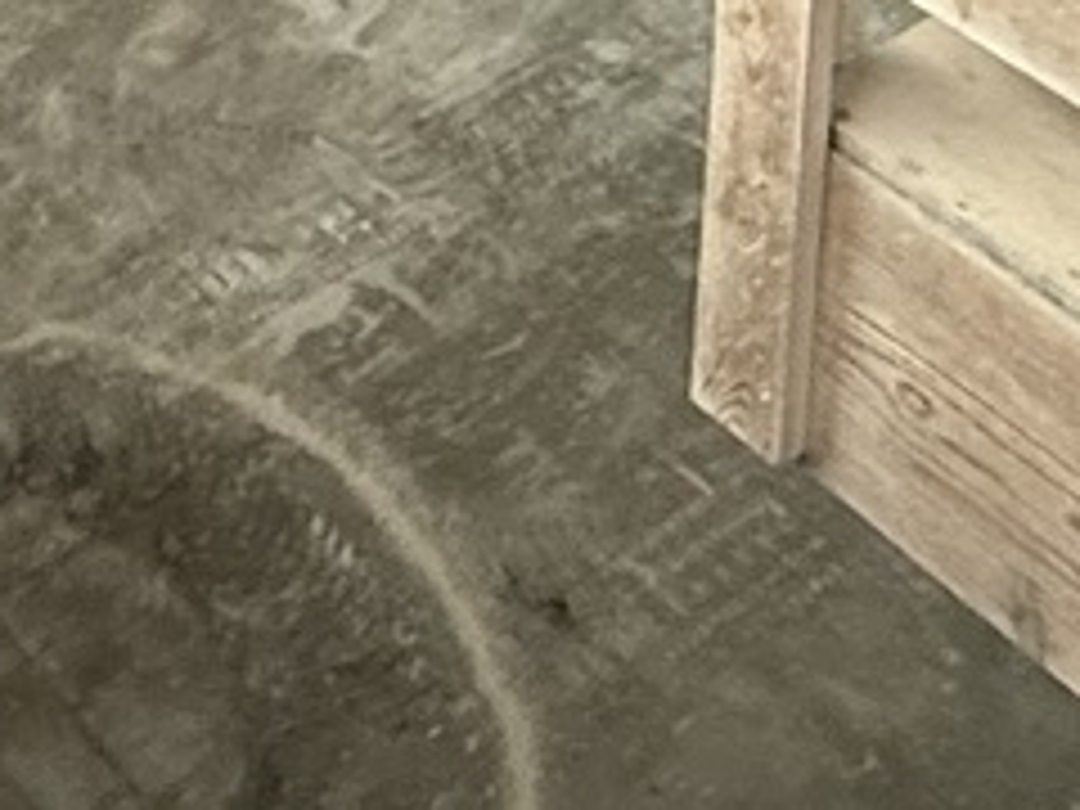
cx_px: -202
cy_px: -1539
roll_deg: -2.0
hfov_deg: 21.7
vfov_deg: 11.4
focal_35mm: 84
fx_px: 2621
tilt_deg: -4.8
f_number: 2.2
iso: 400
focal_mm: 2.22
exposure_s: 1/60
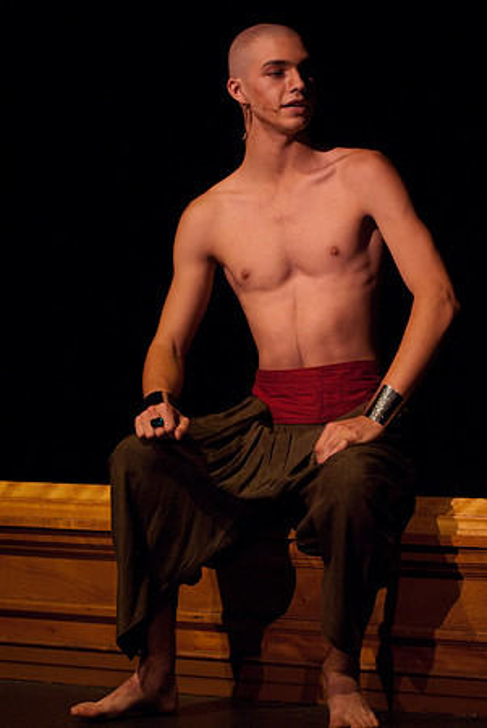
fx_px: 2429
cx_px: 244
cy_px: 364
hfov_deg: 11.4
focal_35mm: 120
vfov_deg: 17.0
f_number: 2.8
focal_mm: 80
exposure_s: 1/50
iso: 1000
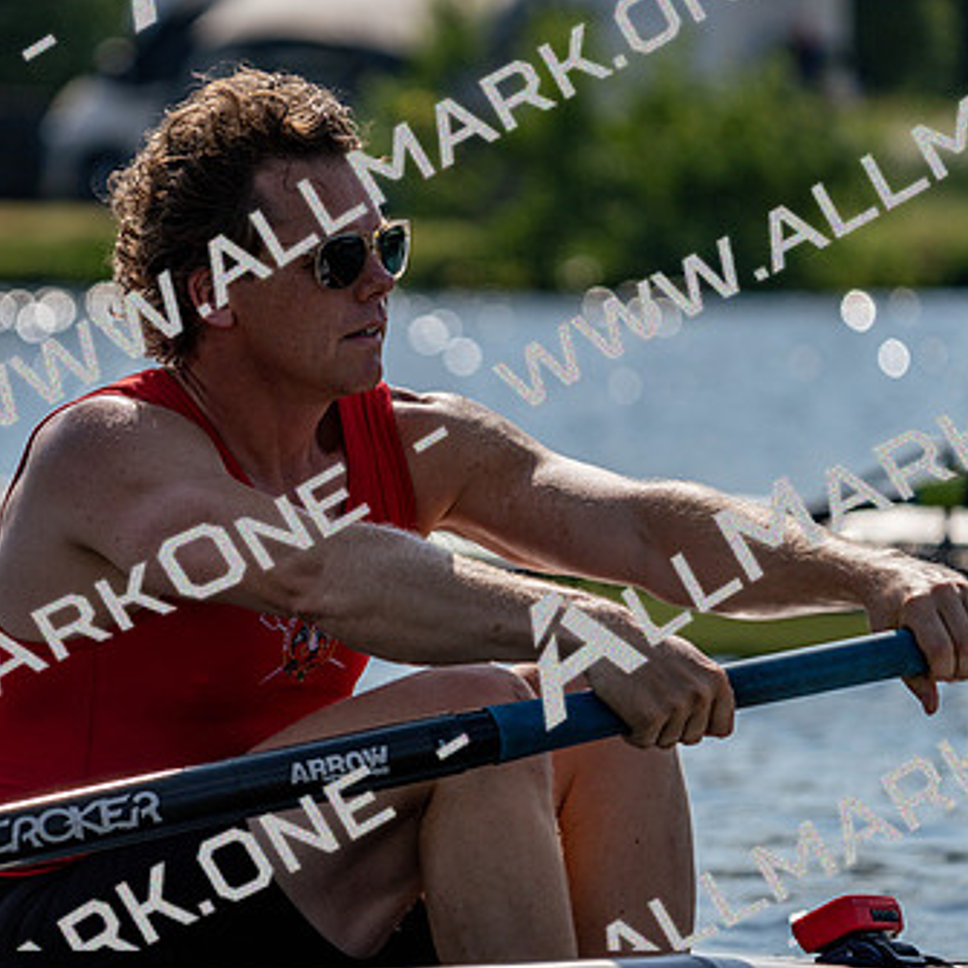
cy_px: 455
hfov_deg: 4.8
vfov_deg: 4.8
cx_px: 283
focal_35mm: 365
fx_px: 11548
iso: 100
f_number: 5.6
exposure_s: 1/1600
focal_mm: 248
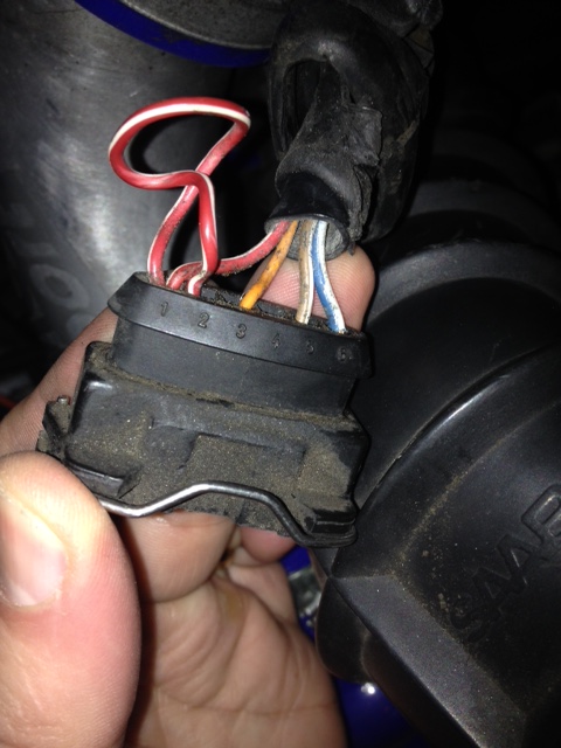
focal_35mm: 35
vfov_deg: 52.6
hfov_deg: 40.7
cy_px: 374
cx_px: 280
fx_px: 756
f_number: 2.4
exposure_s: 1/70
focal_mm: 4.28
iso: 50
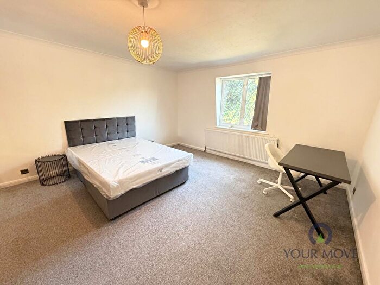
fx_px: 154
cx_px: 190
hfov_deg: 102.1
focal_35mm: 14
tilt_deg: -13.9
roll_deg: -1.0
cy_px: 142
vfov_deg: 85.7
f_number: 2.2
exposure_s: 1/50
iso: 400
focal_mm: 2.22
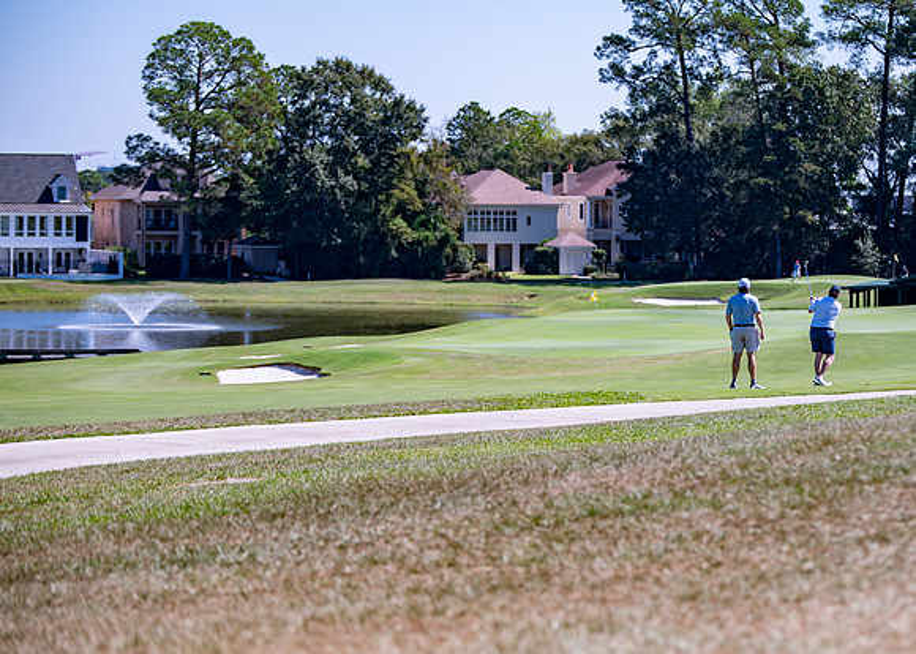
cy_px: 287
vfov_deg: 10.5
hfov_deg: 14.7
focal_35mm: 136
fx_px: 3546
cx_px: 607
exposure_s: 1/1600
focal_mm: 105
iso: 100
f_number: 2.8
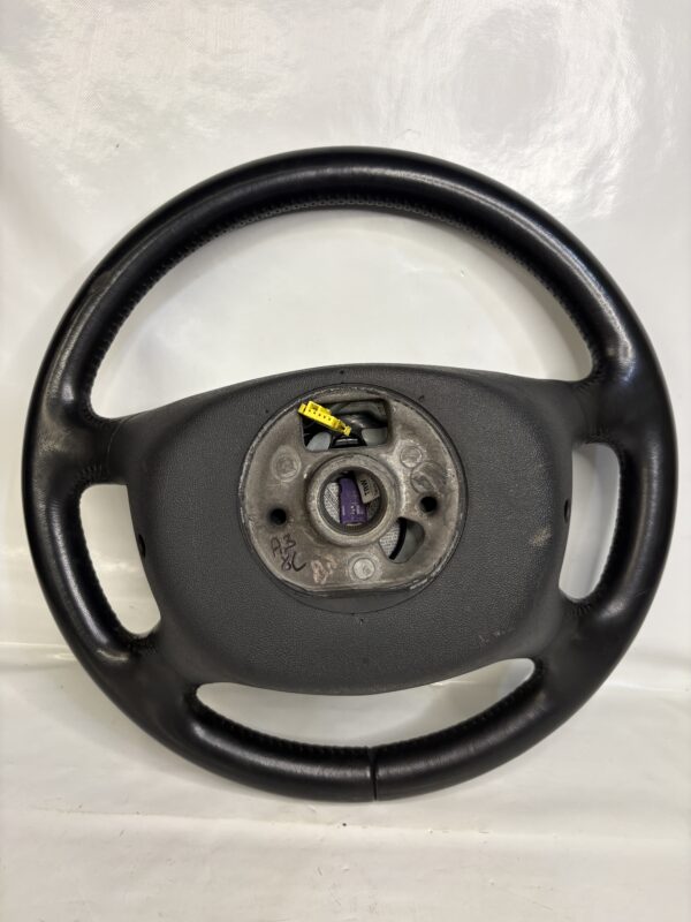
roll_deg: -1.0
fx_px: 692
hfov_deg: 53.1
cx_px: 346
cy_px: 461
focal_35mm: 26
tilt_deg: -21.9
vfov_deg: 67.3
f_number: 1.6
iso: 80
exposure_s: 1/50
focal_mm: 5.96
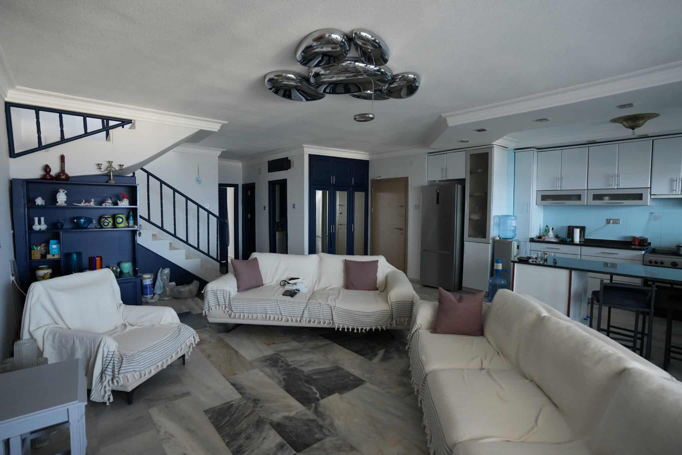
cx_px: 341
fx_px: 322
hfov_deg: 93.3
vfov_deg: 70.4
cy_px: 228
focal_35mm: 17
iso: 1600
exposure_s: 1/160
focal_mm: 17
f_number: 3.5
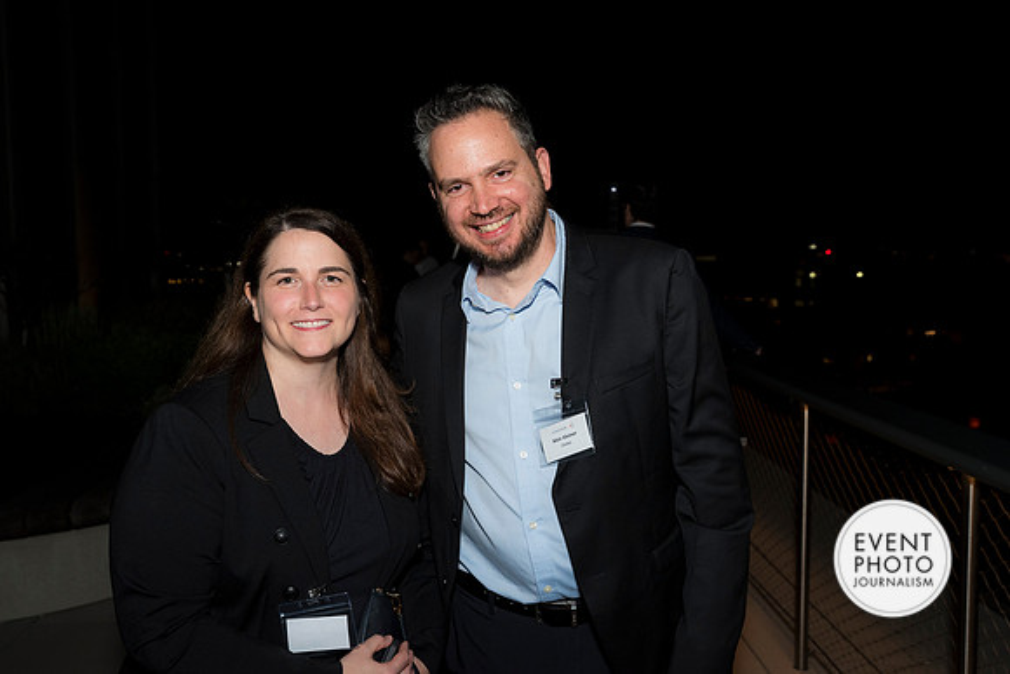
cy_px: 337
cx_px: 505
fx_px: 1010
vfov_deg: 36.9
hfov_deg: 53.1
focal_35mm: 36
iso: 1250
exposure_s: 1/125
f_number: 5.6
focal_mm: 36
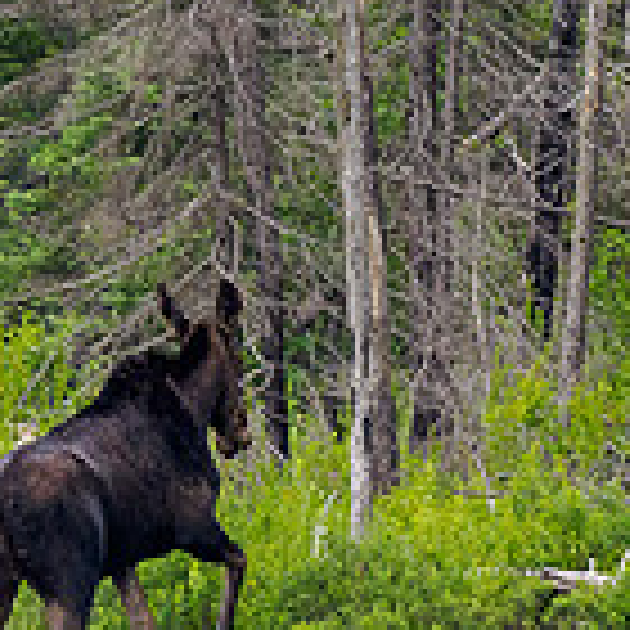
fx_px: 60330
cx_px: 760
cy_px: 515
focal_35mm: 2930
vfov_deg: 0.6
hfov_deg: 0.6
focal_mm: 400
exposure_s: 1/640
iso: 1600
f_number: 8
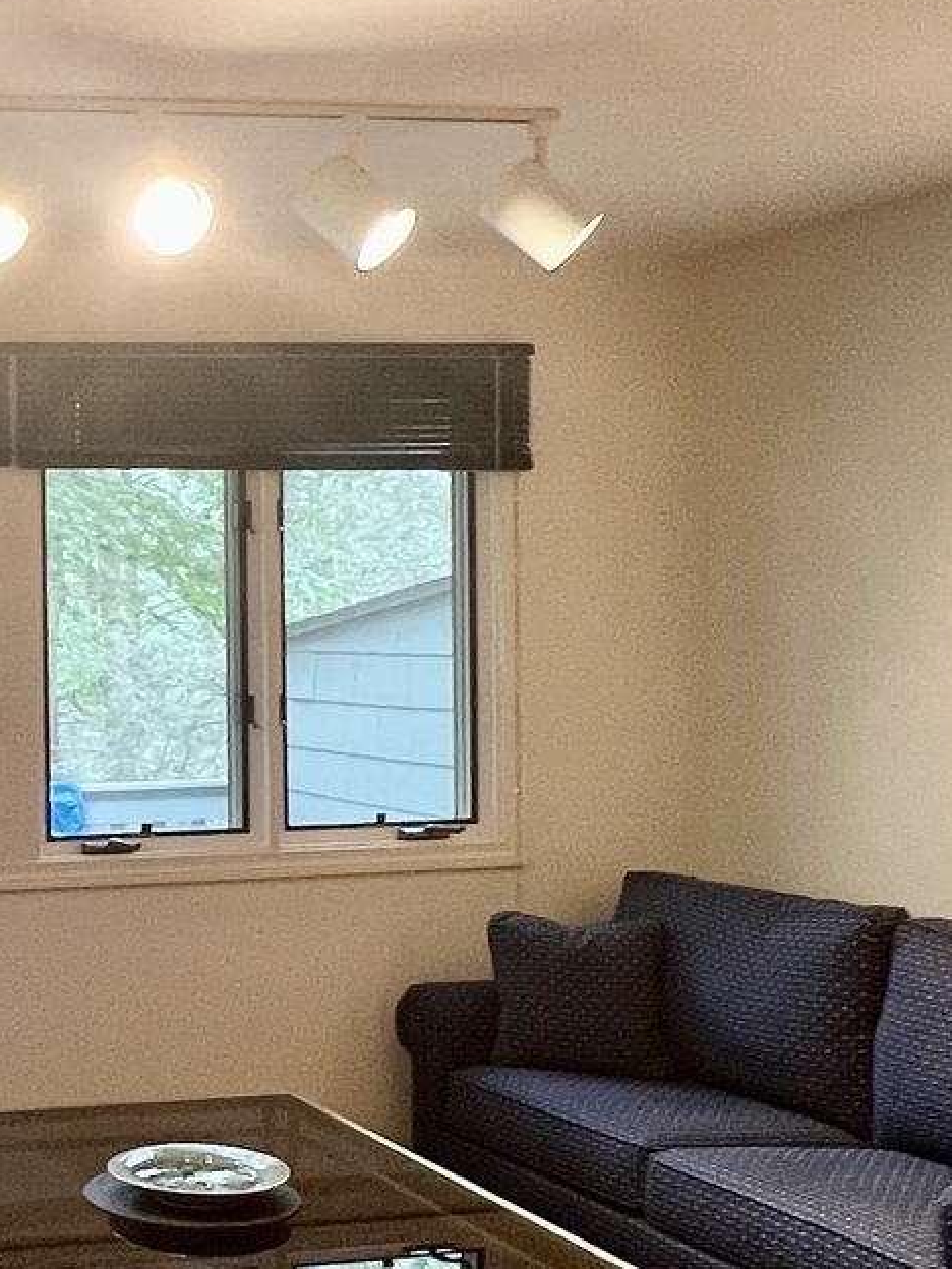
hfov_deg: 26.1
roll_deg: +2.5
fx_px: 1760
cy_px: 685
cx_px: -264
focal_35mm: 48
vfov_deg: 39.6
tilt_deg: -1.1
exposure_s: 1/60
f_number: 1.8
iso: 200
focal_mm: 1.57
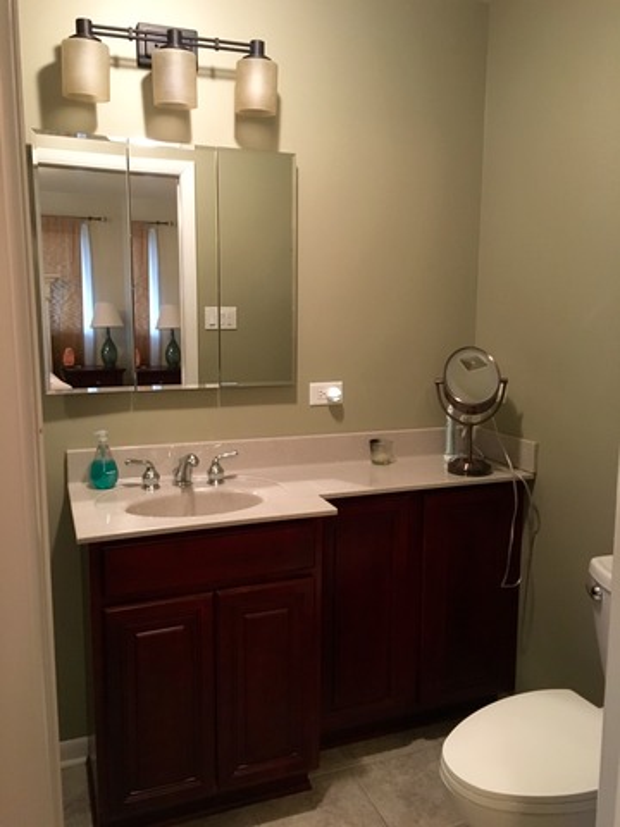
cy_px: 414
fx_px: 693
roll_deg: -0.4
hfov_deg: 48.2
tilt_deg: -8.1
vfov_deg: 61.7
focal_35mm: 29
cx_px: 310
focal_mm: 4.15
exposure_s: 1/15
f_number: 2.2
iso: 250
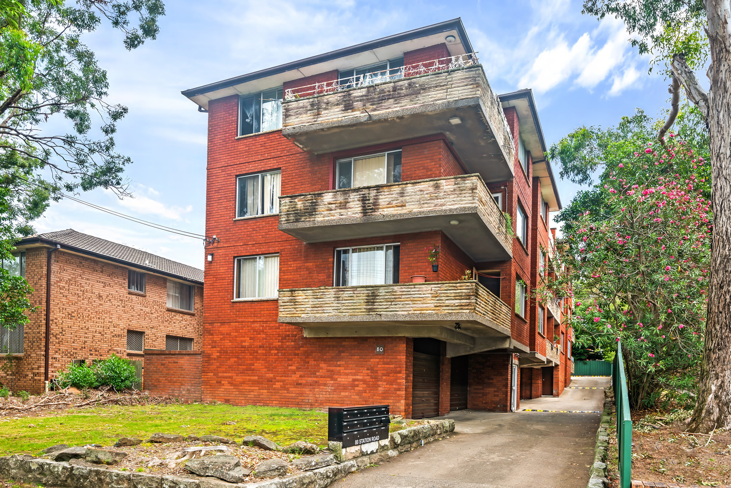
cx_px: 366
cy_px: 244
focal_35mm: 22
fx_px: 447
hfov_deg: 78.6
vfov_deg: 57.2
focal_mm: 22
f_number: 9
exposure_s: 1/40
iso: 100
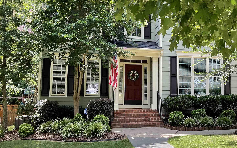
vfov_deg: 32.0
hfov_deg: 48.7
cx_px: 152
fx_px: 258
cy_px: 64
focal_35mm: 40
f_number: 1.8
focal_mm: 3
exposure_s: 1/264
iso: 16
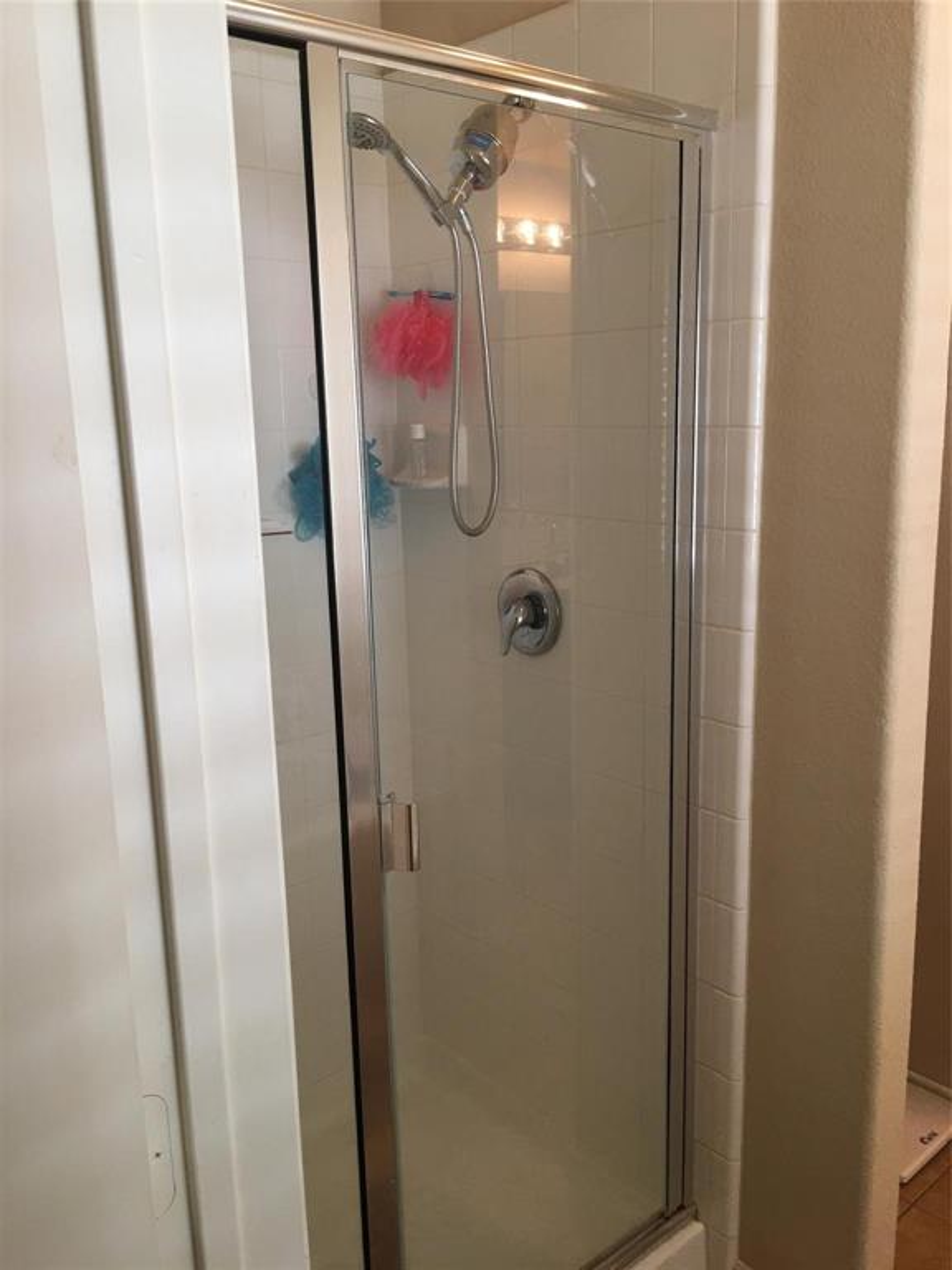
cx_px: 476
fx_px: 1063
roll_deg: +2.0
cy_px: 635
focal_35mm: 29
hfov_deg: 48.2
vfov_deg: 61.7
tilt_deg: -11.8
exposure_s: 1/15
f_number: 2.2
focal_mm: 4.15
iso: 25
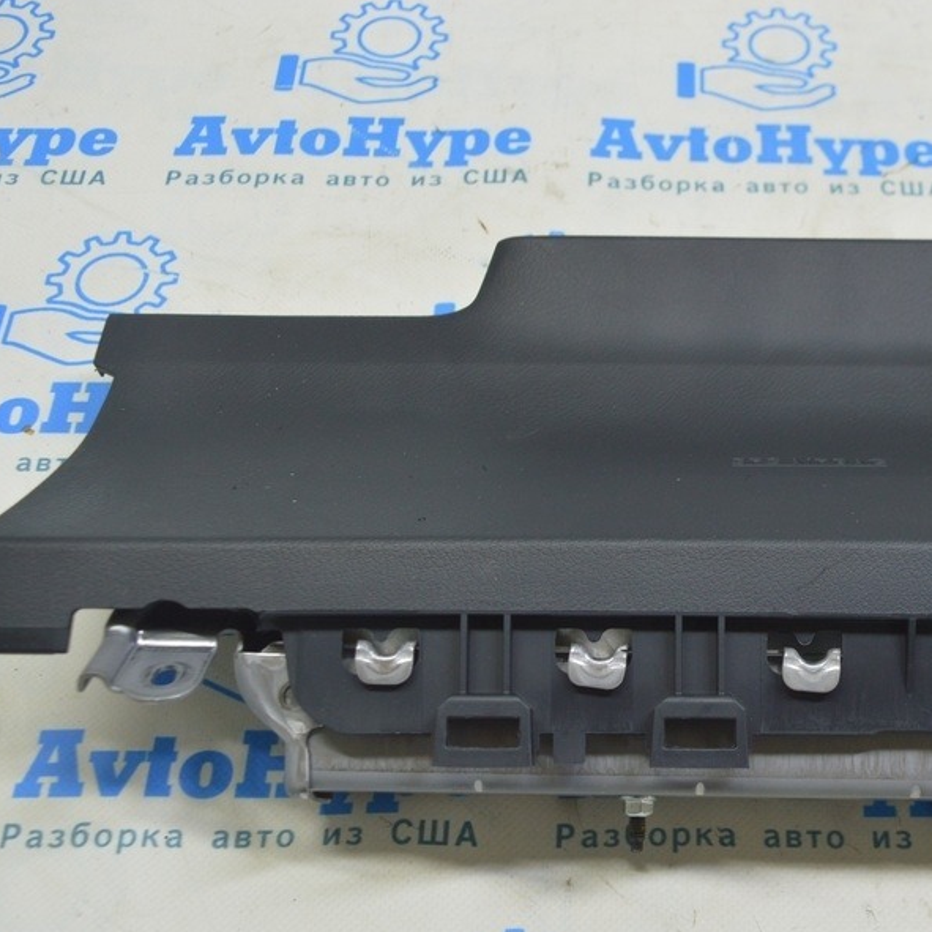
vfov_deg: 32.1
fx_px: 1614
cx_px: 718
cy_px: 535
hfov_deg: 31.5
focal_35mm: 53
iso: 400
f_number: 5.6
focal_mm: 24
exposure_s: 1/20
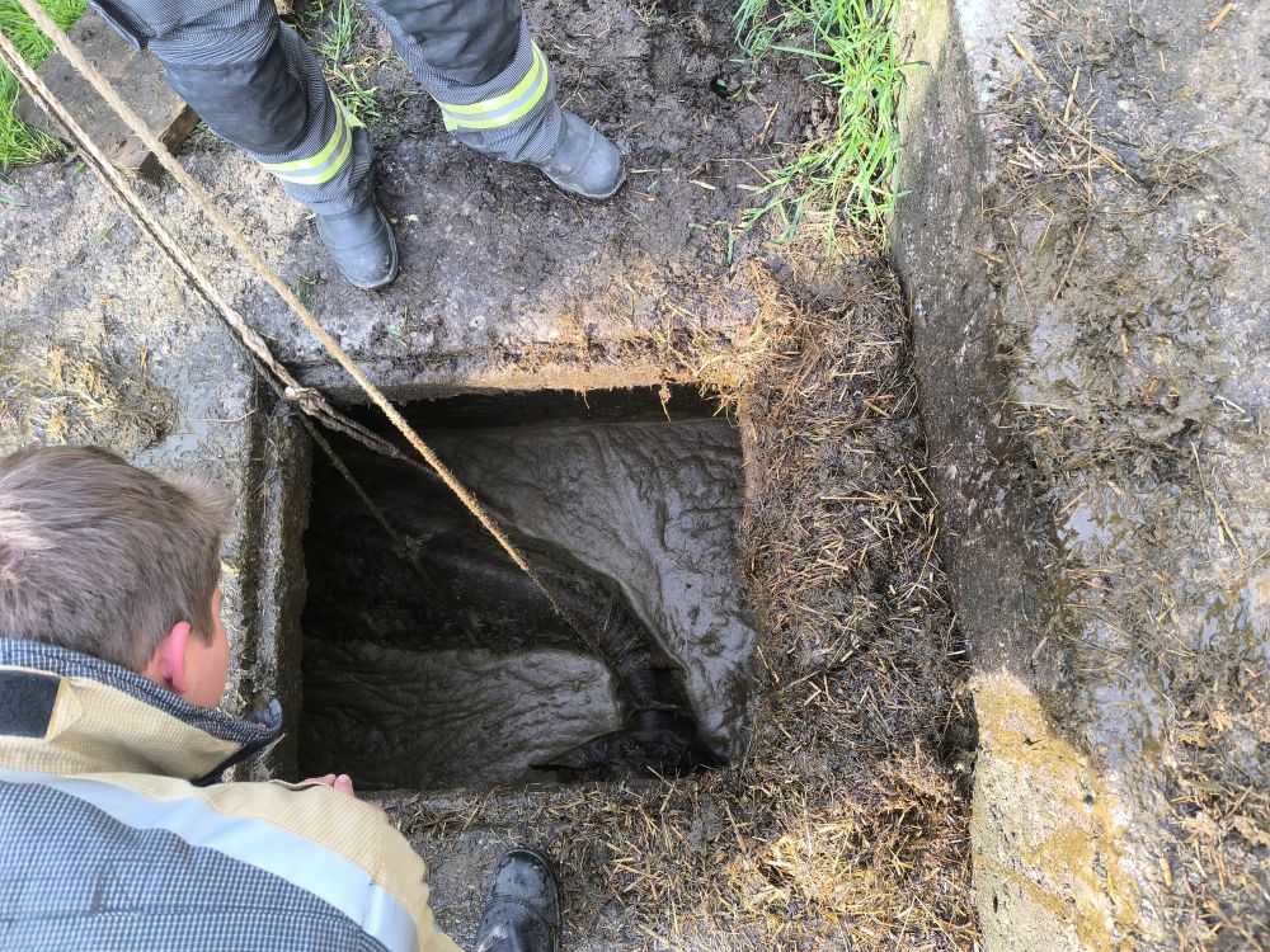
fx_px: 844
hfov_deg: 73.9
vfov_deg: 58.9
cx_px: 635
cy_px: 476
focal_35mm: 23
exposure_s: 1/100
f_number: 1.65
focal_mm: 6.14
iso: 250
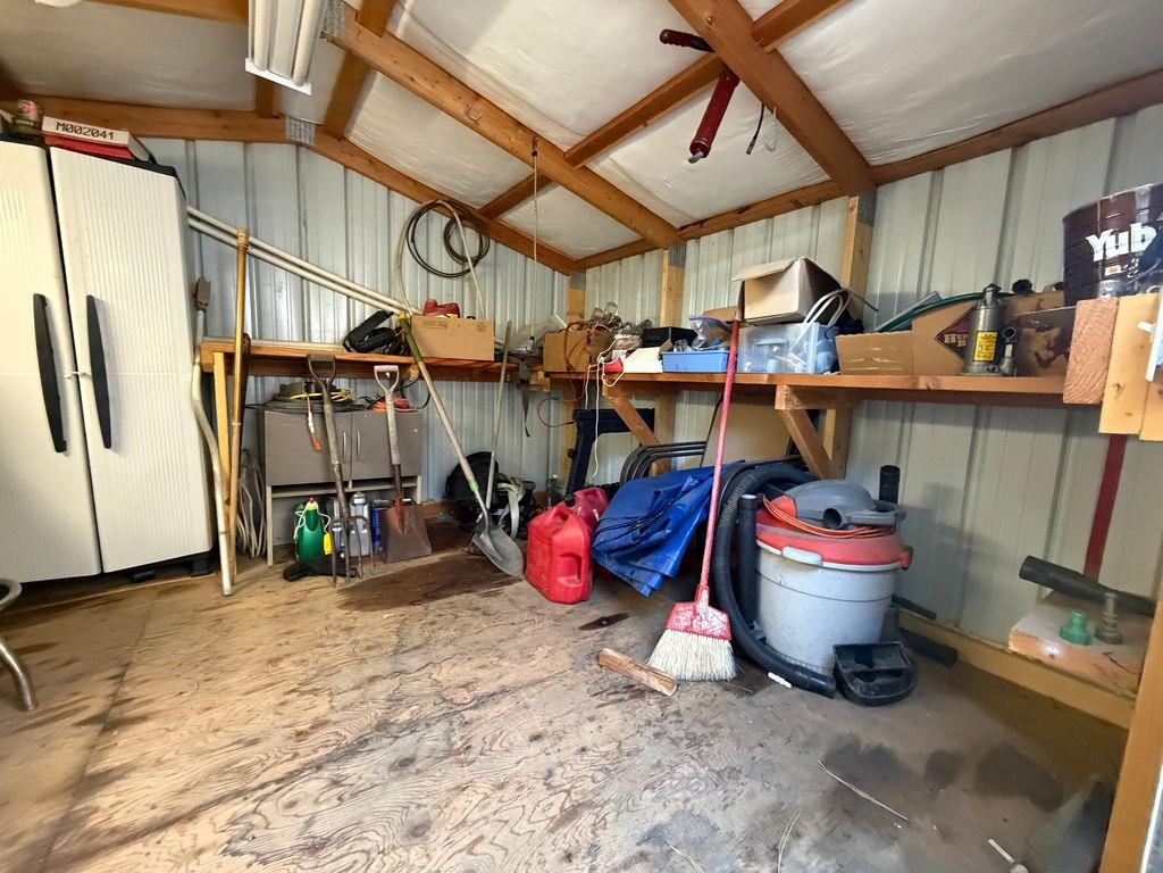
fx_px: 470
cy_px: 436
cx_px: 582
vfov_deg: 85.7
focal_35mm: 14
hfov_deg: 102.1
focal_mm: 2.22
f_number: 2.2
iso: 800
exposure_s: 1/60
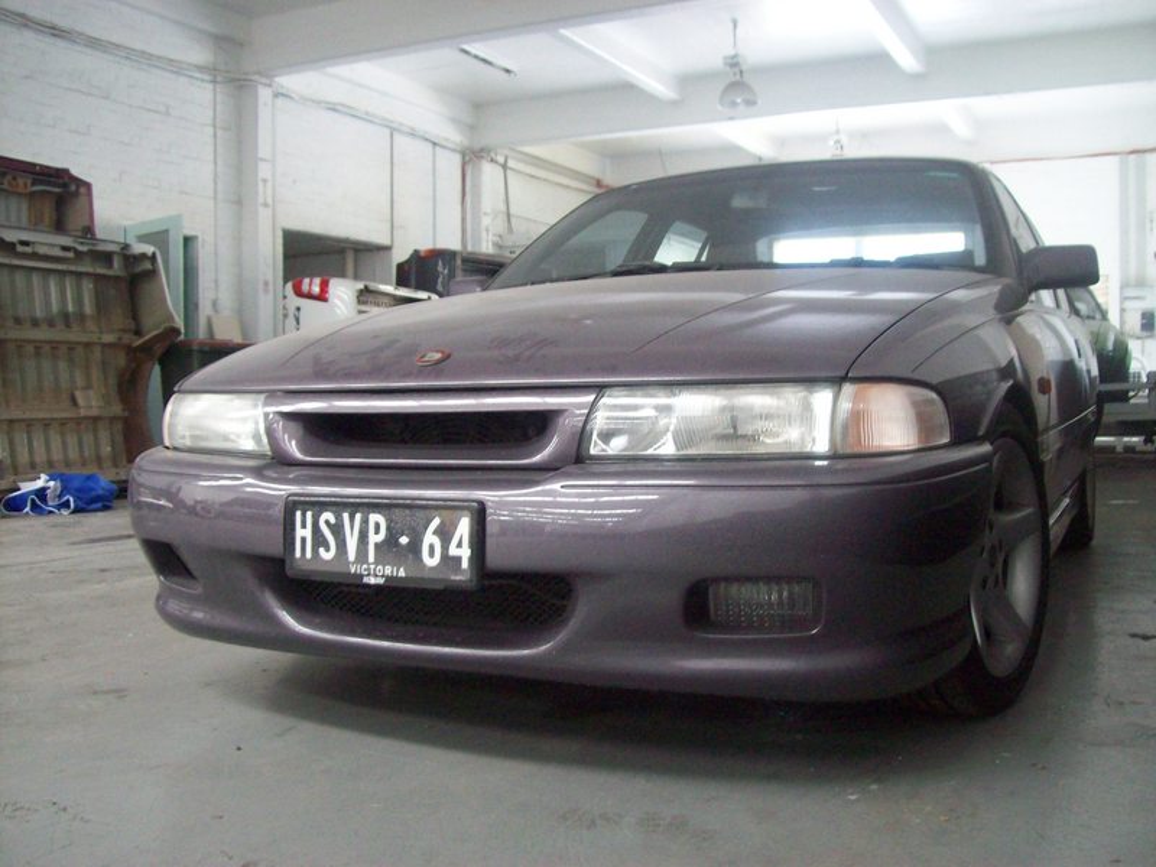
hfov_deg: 51.4
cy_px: 434
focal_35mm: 36
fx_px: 1202
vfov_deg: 39.7
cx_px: 578
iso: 200
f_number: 2.7
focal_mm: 6
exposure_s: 1/8
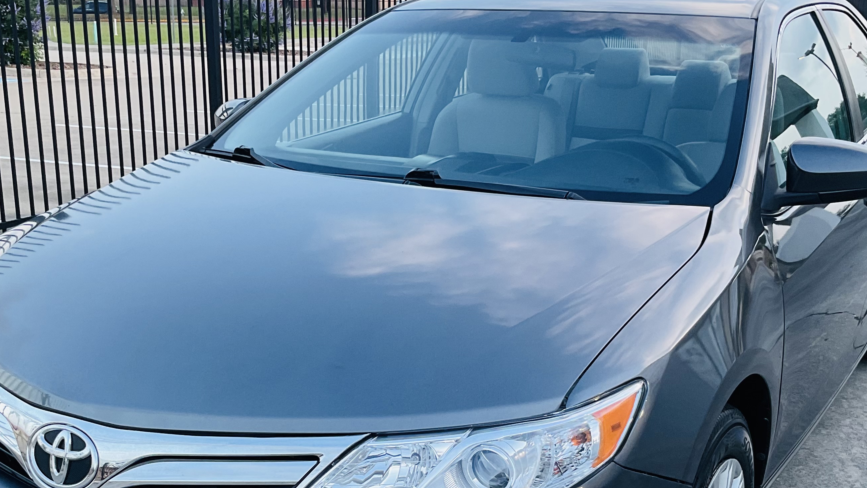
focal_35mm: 49
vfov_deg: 24.1
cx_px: 425
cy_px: 371
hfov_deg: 42.1
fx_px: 1126
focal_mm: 3
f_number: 1.8
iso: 40
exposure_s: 1/60
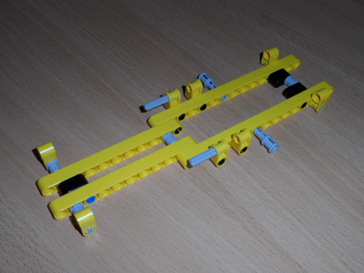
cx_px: 180
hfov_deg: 44.8
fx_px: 442
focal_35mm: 42
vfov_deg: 34.3
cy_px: 139
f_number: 7.4
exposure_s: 1/15
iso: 100
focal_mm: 6.8
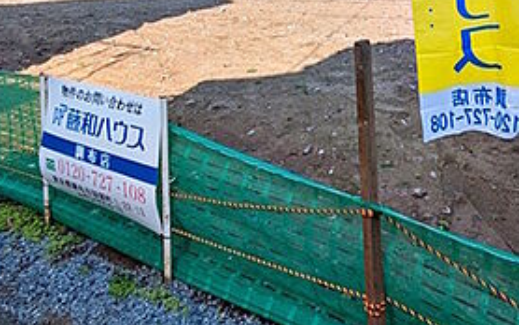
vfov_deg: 33.3
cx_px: 400
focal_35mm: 32
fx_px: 453
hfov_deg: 56.2
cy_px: -50
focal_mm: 1.83
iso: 49
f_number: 2.2
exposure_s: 1/1119
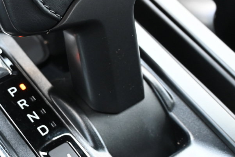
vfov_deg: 15.9
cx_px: 56
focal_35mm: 86
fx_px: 559
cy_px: 53
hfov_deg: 23.5
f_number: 4
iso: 1400
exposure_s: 1/125
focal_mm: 21.5
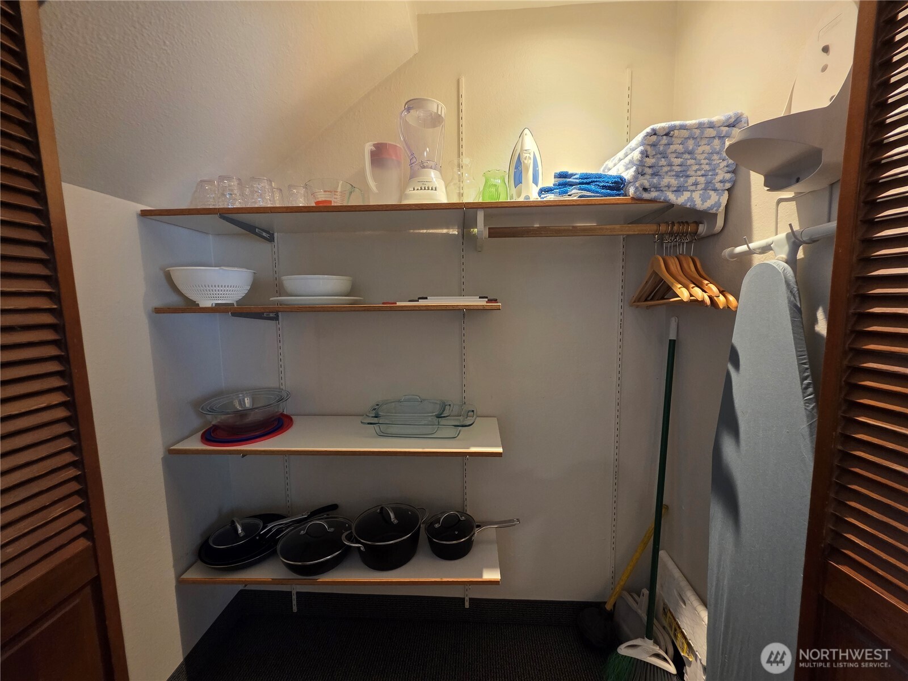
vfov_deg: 89.9
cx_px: 454
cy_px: 340
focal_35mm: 13
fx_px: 341
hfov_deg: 106.2
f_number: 1.9
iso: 250
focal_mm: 2.2
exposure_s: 1/60
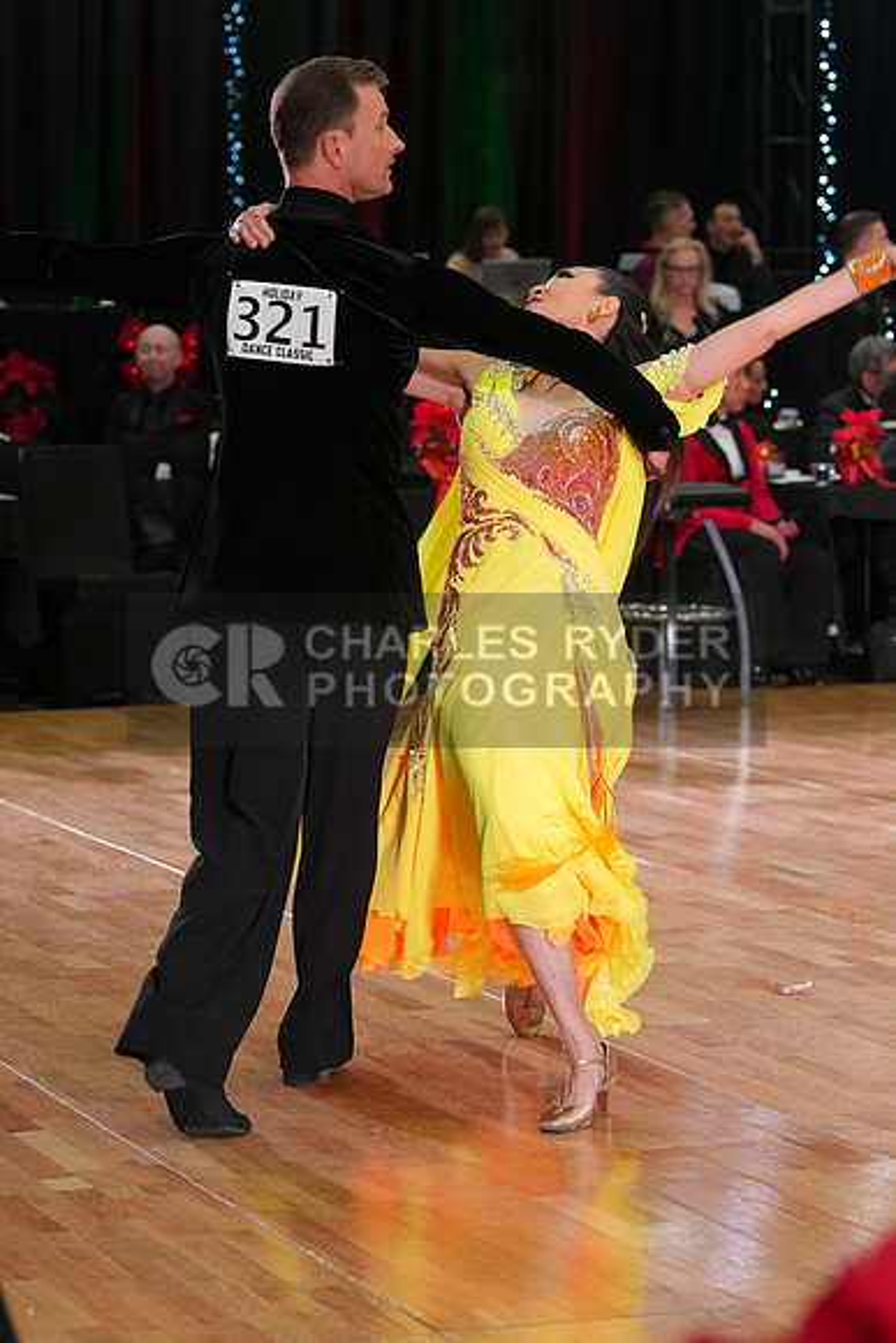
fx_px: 4328
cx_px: 448
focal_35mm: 116
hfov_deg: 11.8
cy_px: 672
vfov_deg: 17.6
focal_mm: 116
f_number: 5.6
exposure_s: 1/200
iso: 3200
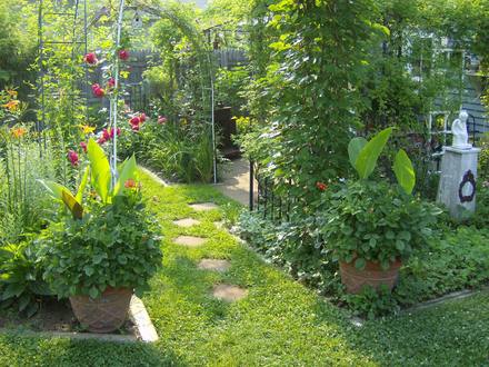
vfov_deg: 39.7
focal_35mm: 36
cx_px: 244
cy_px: 184
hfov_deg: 51.4
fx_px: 509
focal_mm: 6
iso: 100
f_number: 2.8
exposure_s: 1/215
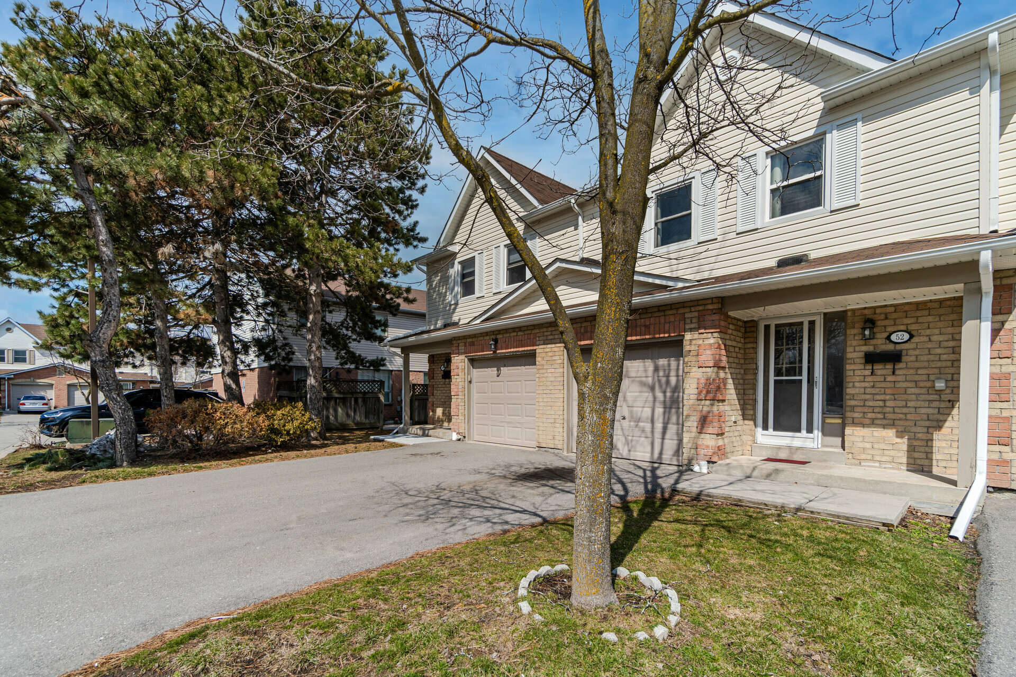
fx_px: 423
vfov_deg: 77.3
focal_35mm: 15
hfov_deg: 100.4
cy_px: 338
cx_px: 508
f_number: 7.1
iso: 50
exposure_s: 1/320
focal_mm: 10
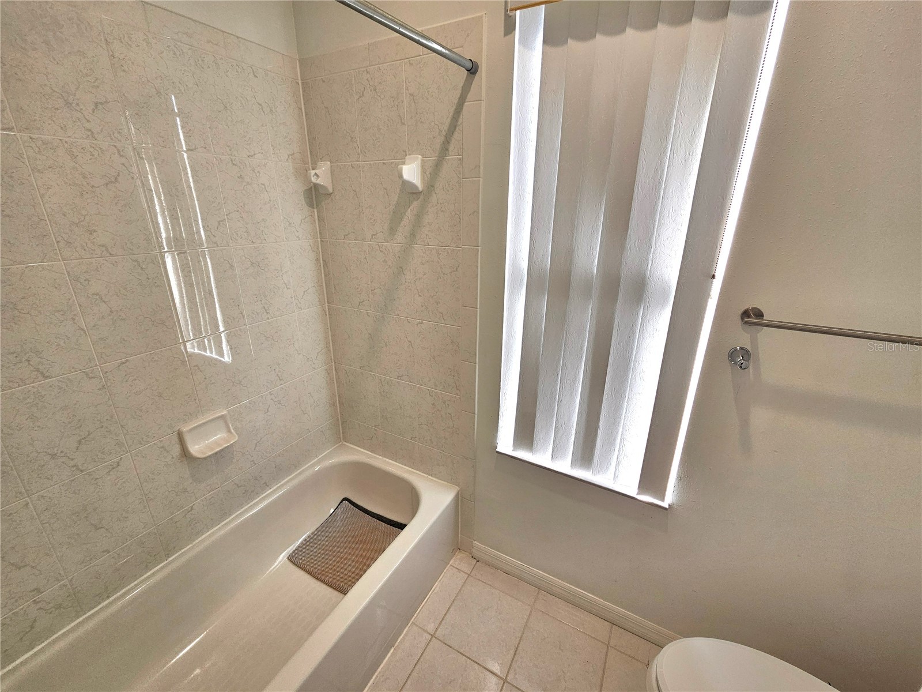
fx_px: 346
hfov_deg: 106.2
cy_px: 346
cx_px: 461
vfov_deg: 89.9
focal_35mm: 13
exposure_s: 1/120
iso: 80
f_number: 2.2
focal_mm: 2.2
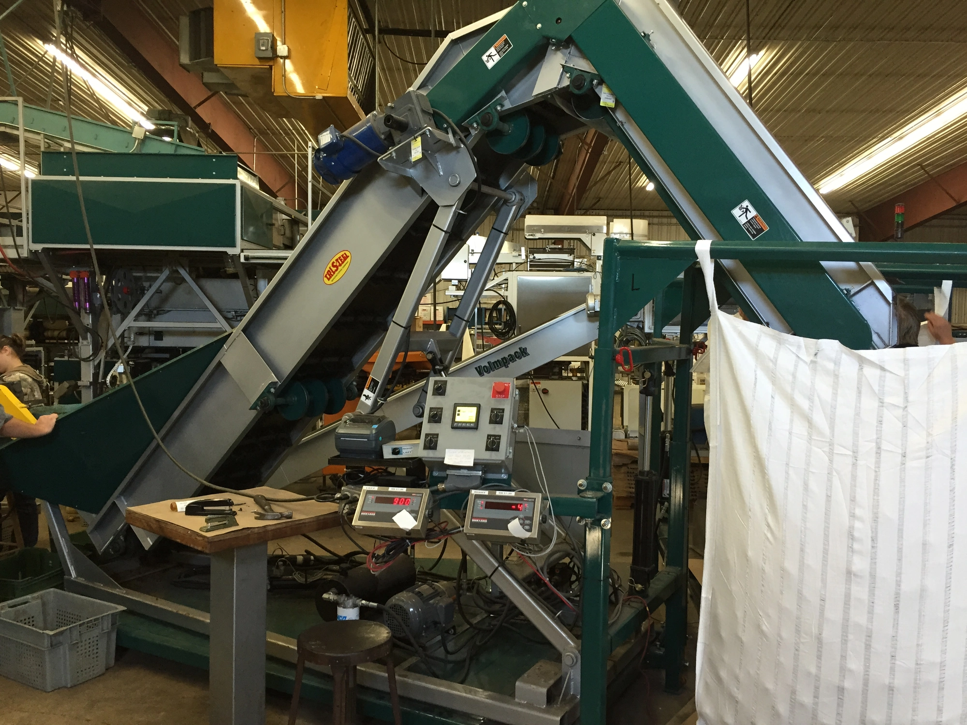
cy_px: 362
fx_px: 810
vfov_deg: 48.2
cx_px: 484
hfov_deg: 61.7
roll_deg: -2.0
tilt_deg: -2.4
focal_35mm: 29
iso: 125
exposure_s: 1/30
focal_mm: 4.15
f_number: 2.2
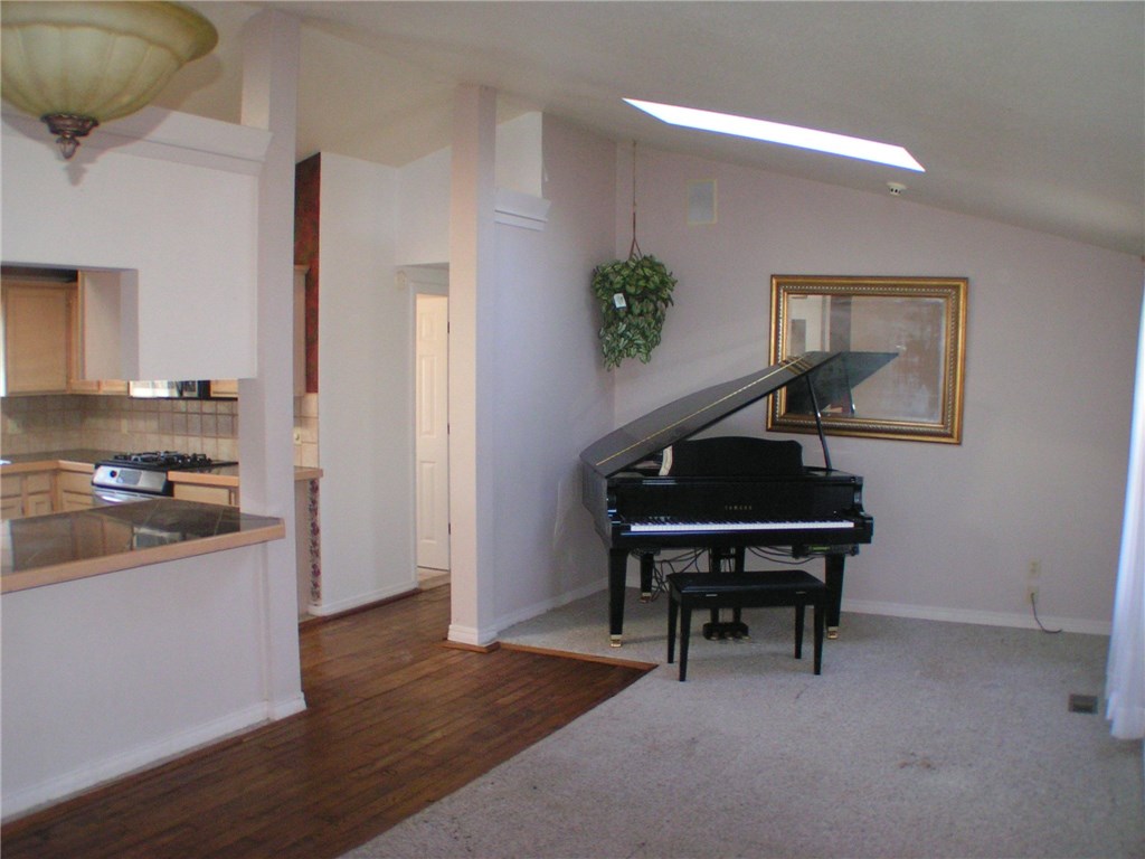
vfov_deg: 37.7
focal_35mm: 38
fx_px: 1257
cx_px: 572
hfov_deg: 49.0
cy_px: 430
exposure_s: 1/40
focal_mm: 5.8
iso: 200
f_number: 2.8
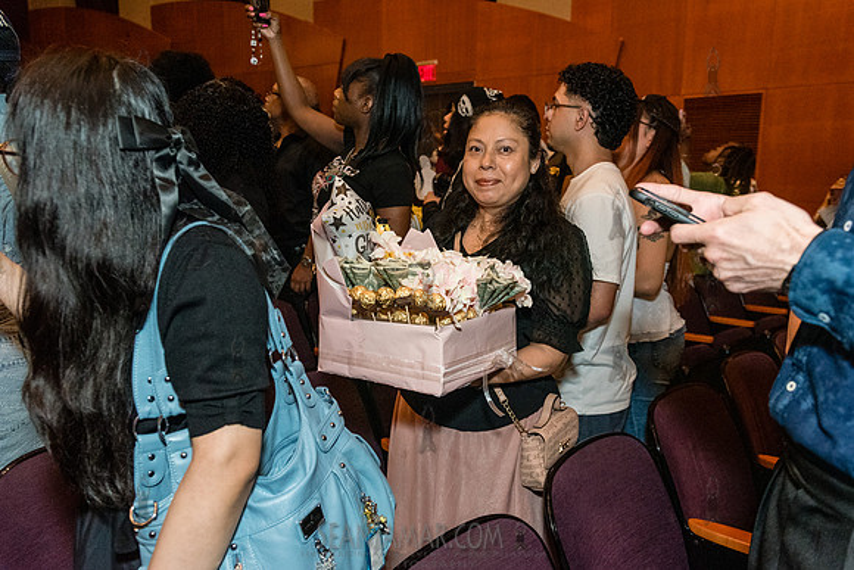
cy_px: 285
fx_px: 665
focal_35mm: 28
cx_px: 427
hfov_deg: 65.4
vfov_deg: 46.4
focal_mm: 27
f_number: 4
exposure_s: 1/250
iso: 5000
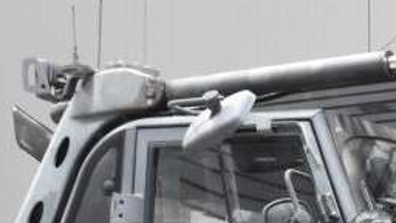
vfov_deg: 7.0
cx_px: 401
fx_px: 1779
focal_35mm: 169
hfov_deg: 12.5
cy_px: 424
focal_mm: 23
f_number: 5
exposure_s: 1/20
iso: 1600
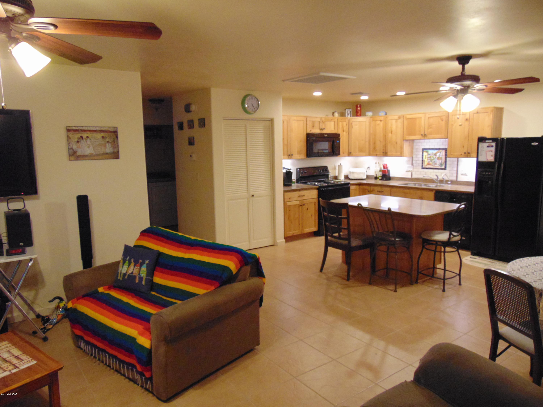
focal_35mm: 25
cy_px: 204
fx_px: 392
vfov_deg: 54.9
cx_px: 272
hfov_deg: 69.4
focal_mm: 4.5
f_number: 3
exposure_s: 1/25
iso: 400
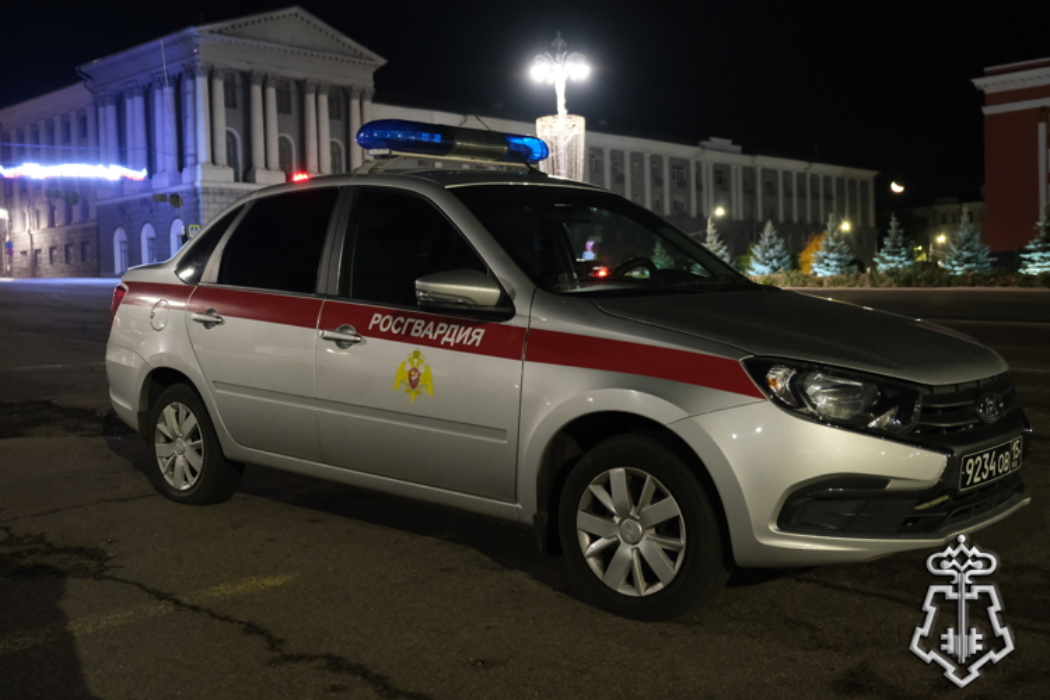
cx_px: 525
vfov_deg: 35.1
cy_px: 350
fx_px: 1108
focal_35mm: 38
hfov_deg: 50.7
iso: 3200
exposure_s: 1/14
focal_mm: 25.4
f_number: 3.2
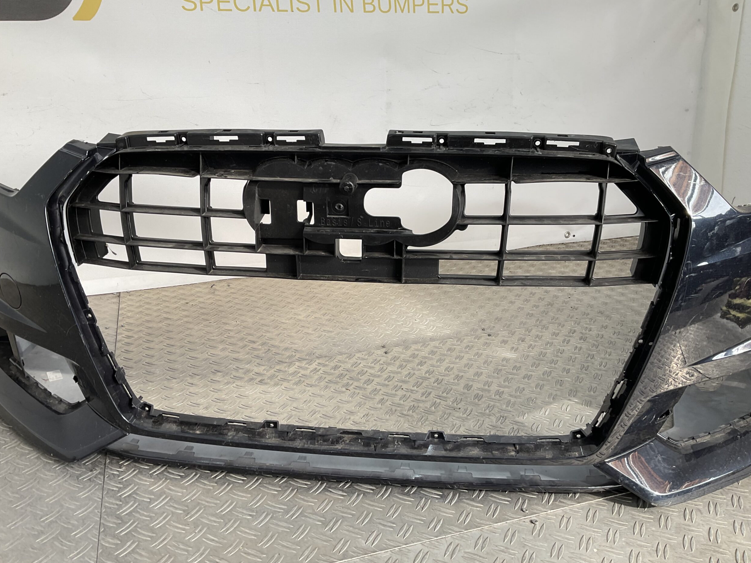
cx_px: 371
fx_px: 651
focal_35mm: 30
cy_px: 290
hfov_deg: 60.0
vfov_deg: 46.8
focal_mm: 3
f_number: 1.8
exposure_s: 1/232
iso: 16
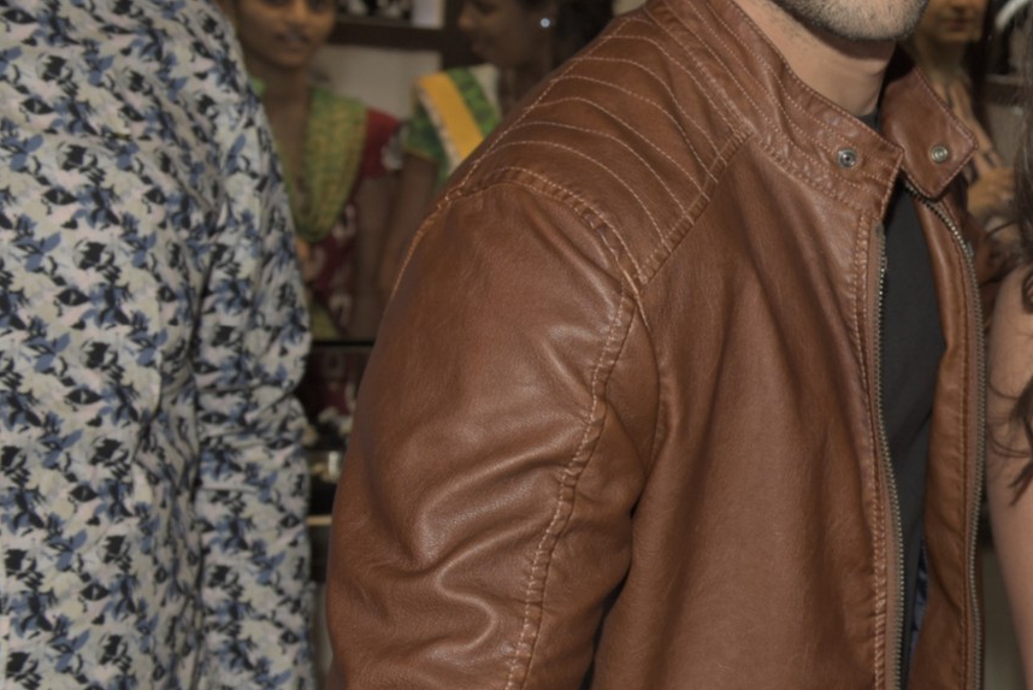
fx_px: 2325
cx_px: 1360
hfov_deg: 22.3
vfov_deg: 16.9
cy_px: 326
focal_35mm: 81
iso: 400
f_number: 6.3
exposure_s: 1/200
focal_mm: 29
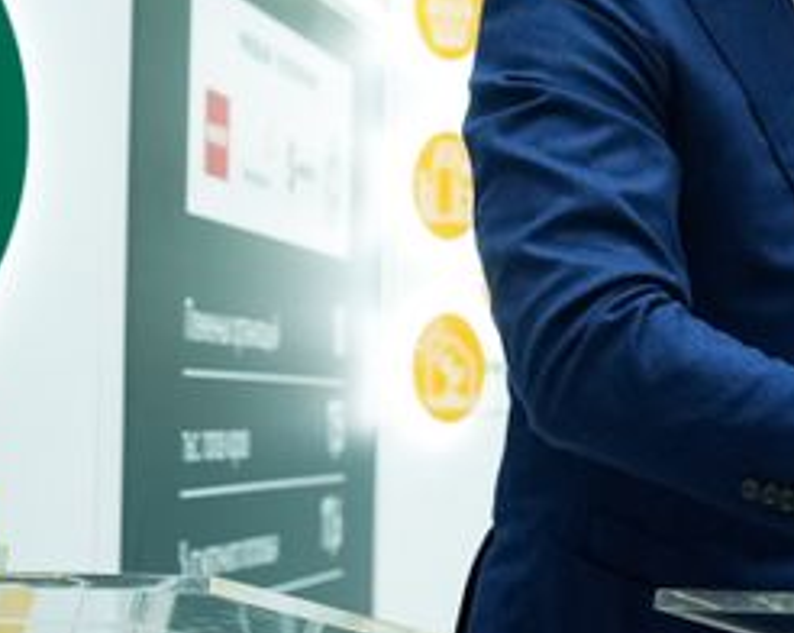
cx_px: 989
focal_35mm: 152
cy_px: 42
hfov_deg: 12.4
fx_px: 3566
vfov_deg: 10.1
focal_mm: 57
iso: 1000
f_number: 4.5
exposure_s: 1/320
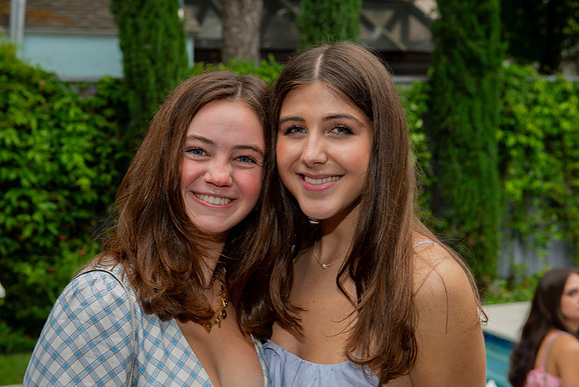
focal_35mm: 58
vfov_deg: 23.4
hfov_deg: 34.5
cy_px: 194
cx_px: 290
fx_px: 933
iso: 800
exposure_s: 1/60
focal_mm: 58
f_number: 7.1
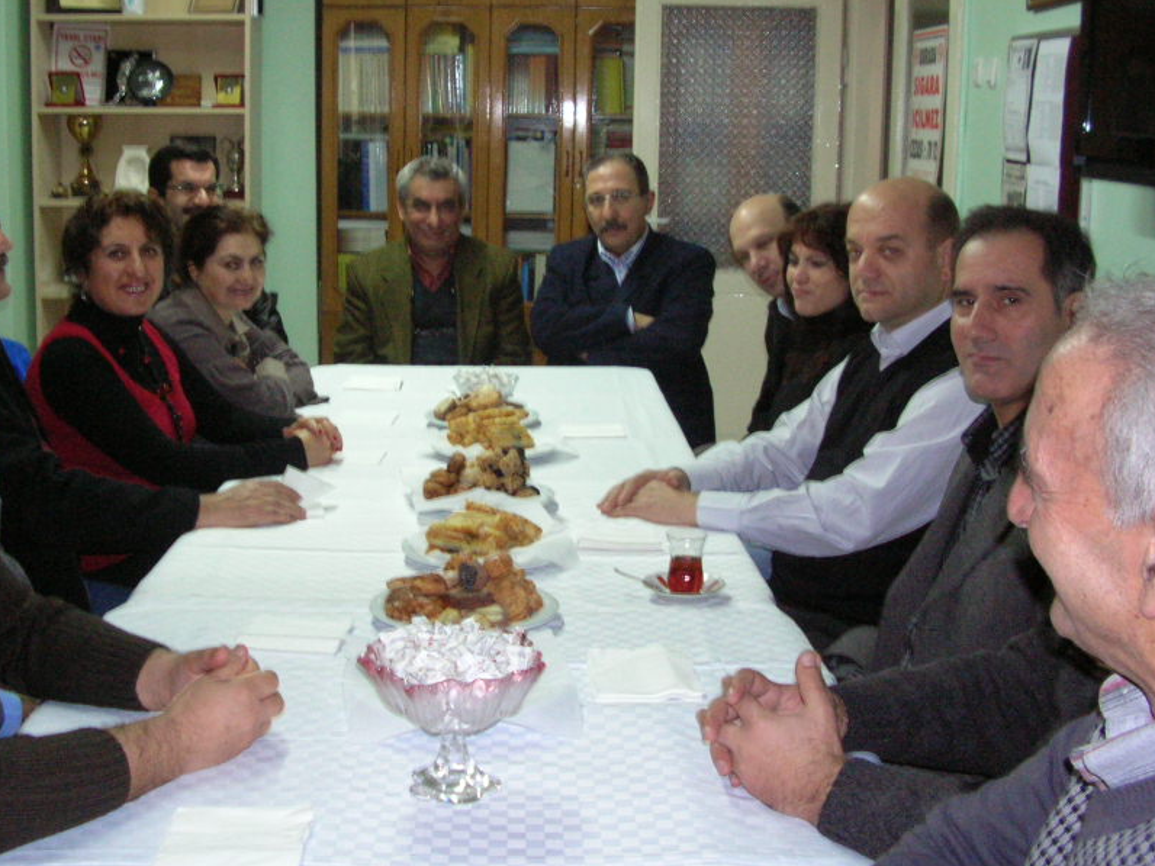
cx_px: 496
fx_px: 1501
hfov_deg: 42.0
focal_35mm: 45
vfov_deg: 32.1
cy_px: 368
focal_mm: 5.8
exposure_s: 1/15
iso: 200
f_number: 2.8
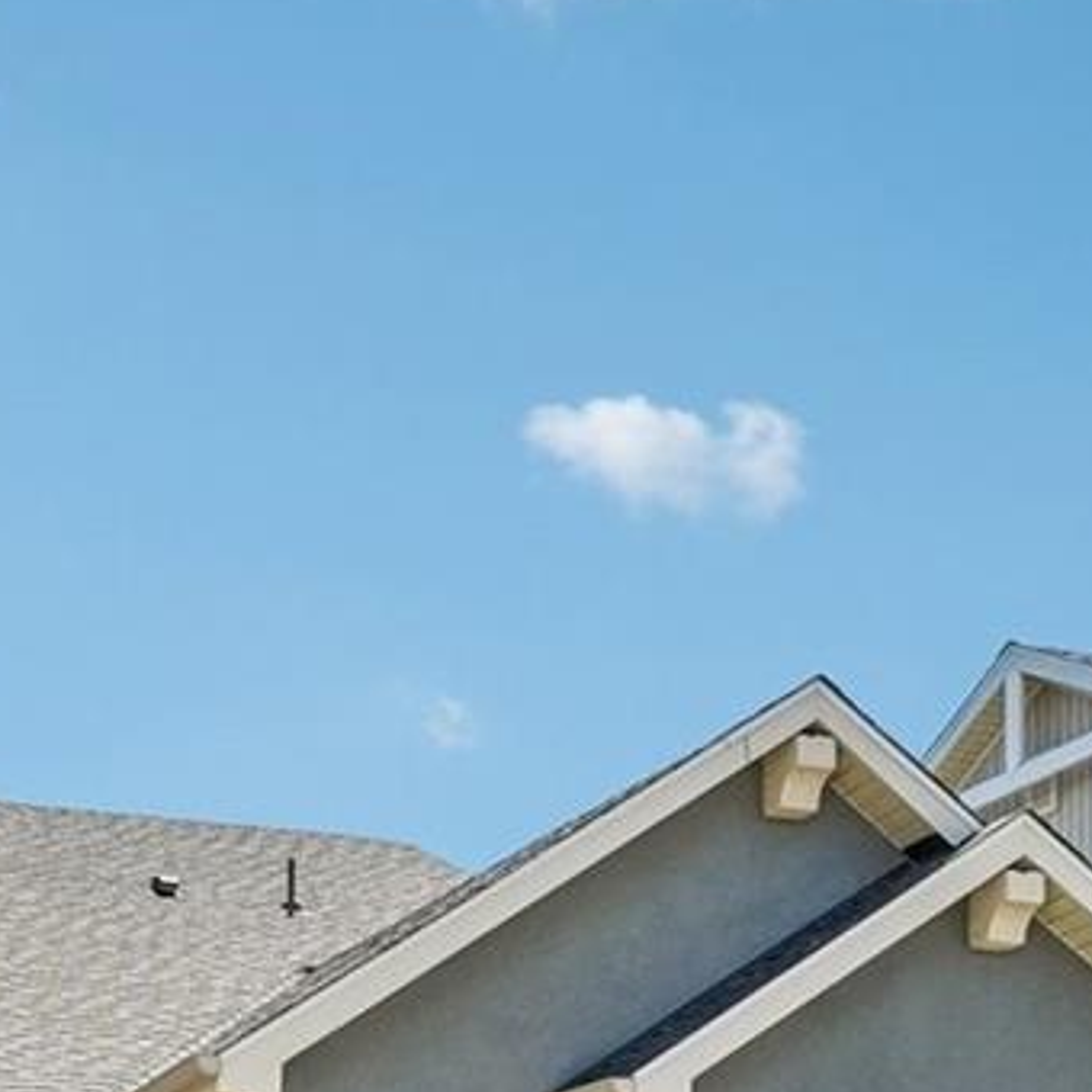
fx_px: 2998
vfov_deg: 18.5
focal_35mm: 84
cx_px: 164
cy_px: 1587
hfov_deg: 20.3
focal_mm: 14
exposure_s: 1/1250
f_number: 8
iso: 400
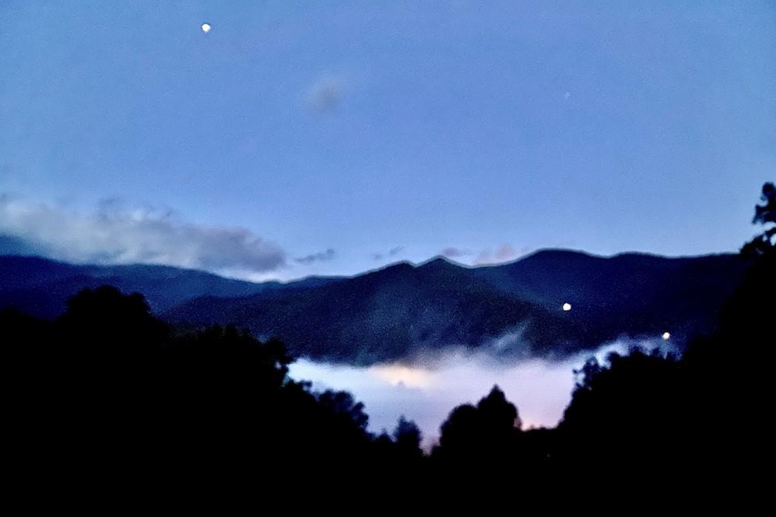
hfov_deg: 65.5
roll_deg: +0.0
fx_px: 603
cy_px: 254
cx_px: 387
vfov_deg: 46.4
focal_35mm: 28
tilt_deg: +8.2
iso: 1600
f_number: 1.8
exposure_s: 1/2
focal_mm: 4.25
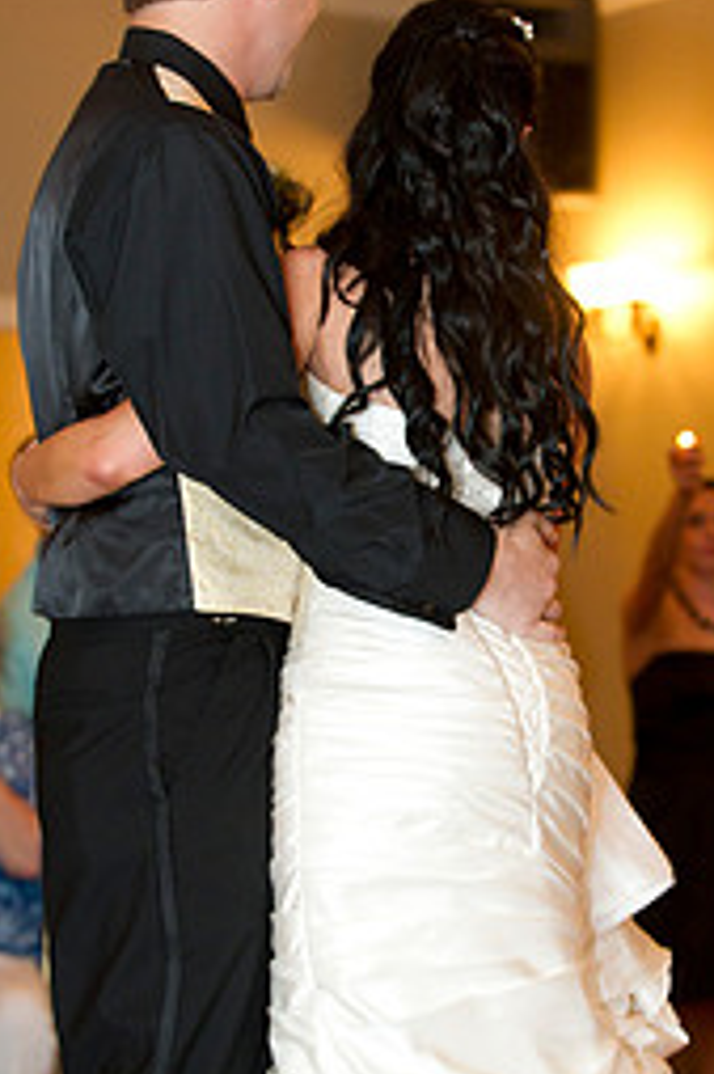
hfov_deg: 11.0
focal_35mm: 124
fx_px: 3694
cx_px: 425
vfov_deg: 16.5
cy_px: 554
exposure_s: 1/60
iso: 2000
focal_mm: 70
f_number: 2.8
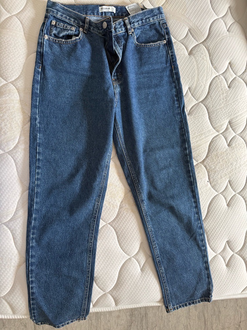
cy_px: 165
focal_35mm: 24
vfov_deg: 71.6
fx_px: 228
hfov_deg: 56.8
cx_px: 124
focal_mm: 6.76
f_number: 1.78
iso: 200
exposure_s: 1/103
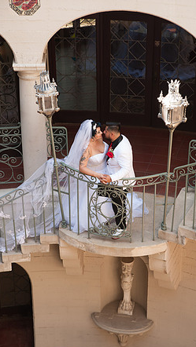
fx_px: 609
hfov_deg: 18.3
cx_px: 115
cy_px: 175
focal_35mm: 66
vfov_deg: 31.9
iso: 250
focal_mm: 62
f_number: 6.3
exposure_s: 1/125
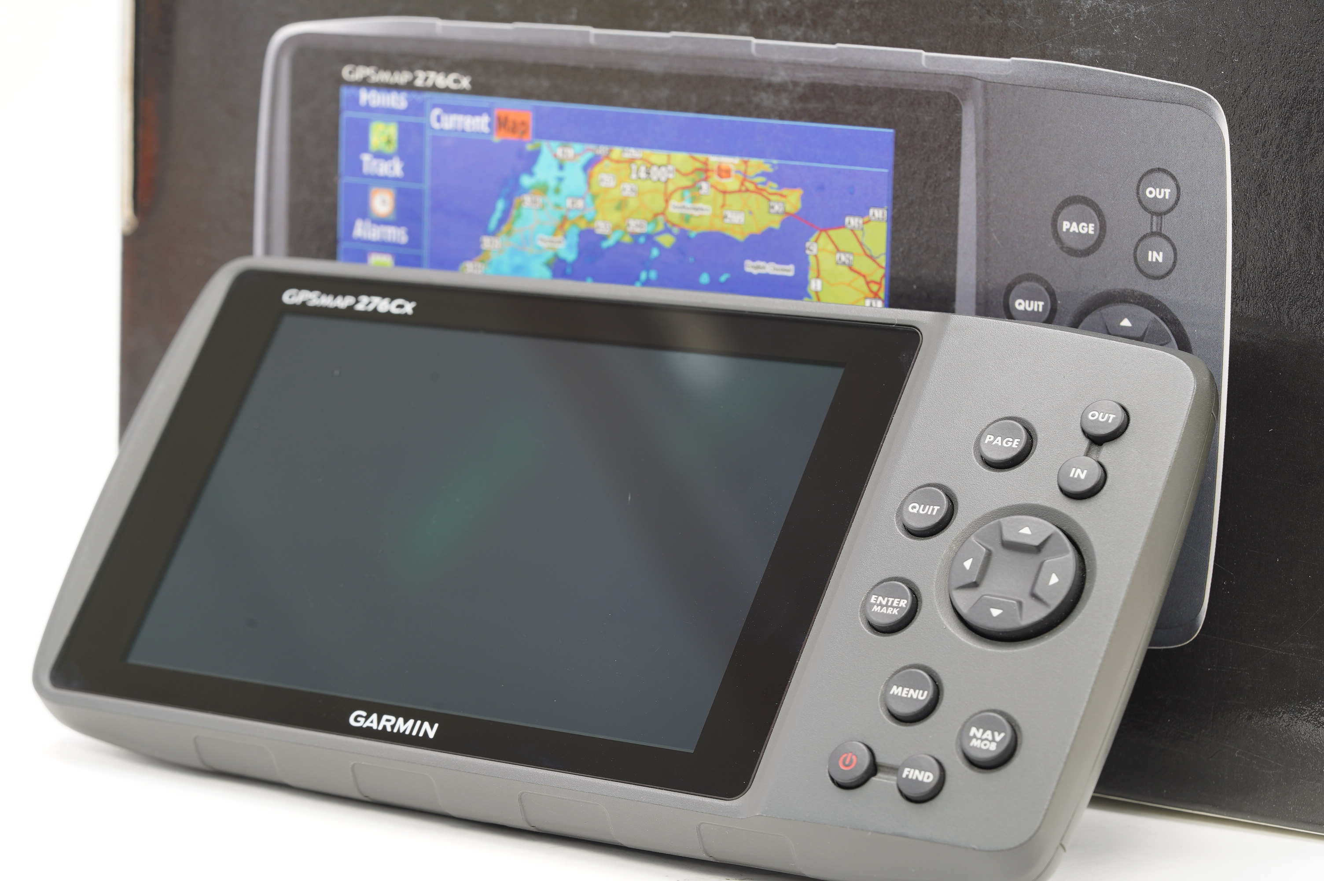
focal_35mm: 90
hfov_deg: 22.6
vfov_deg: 15.2
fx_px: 3307
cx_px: 662
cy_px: 440
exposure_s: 1/1.25
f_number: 11
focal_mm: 90
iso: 200
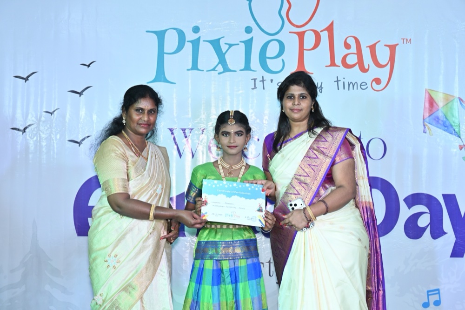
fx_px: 749
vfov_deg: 23.4
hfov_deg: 34.5
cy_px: 155
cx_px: 232
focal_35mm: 58
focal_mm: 58
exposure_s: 1/160
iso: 640
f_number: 6.3
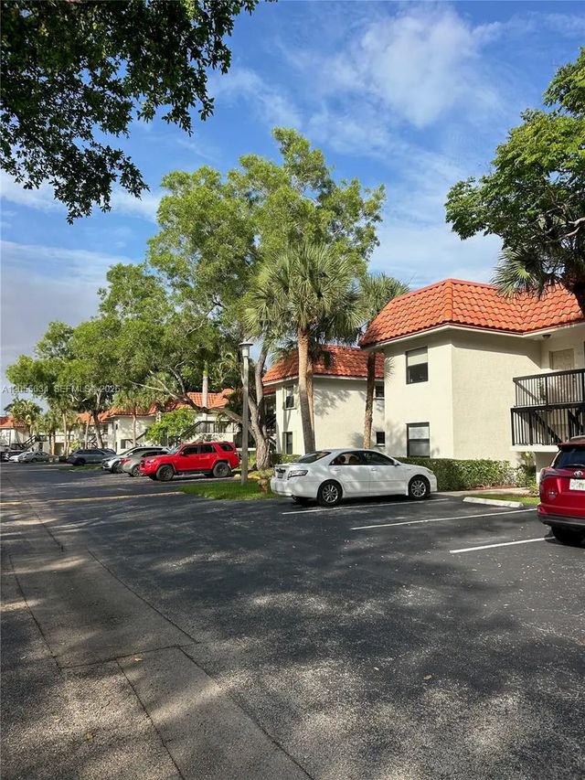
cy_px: 390
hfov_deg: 53.1
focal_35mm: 26
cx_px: 292
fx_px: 586
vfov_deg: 67.3
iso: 50
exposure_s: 1/2513
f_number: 1.5
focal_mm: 5.7
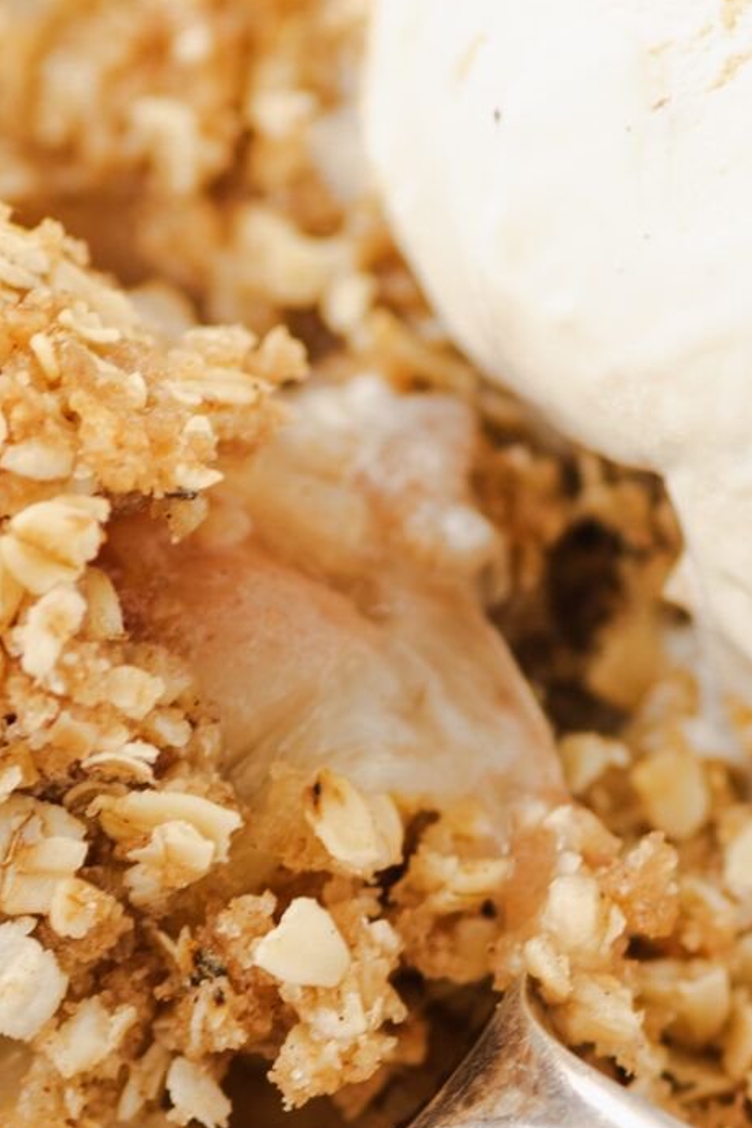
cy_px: 888
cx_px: 399
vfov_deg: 5.6
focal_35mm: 370
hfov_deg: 3.7
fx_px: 11598
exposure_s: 1/15
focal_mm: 100
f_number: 5.6
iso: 125
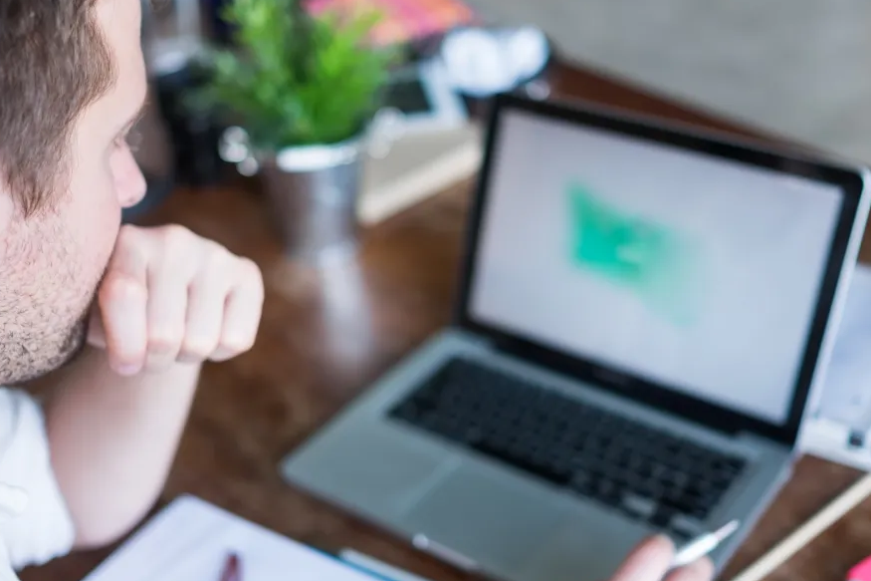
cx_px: 423
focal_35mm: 48
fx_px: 1161
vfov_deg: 28.0
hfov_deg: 41.1
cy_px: 361
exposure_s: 1/150
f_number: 1.4
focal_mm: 23
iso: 200
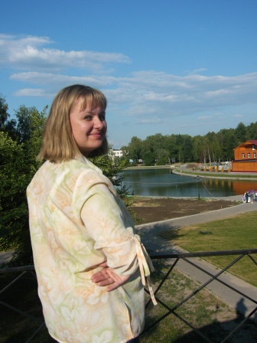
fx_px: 346
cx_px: 128
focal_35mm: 35
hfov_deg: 40.7
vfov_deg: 52.6
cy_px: 172
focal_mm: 5.8
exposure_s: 1/160
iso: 50
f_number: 8
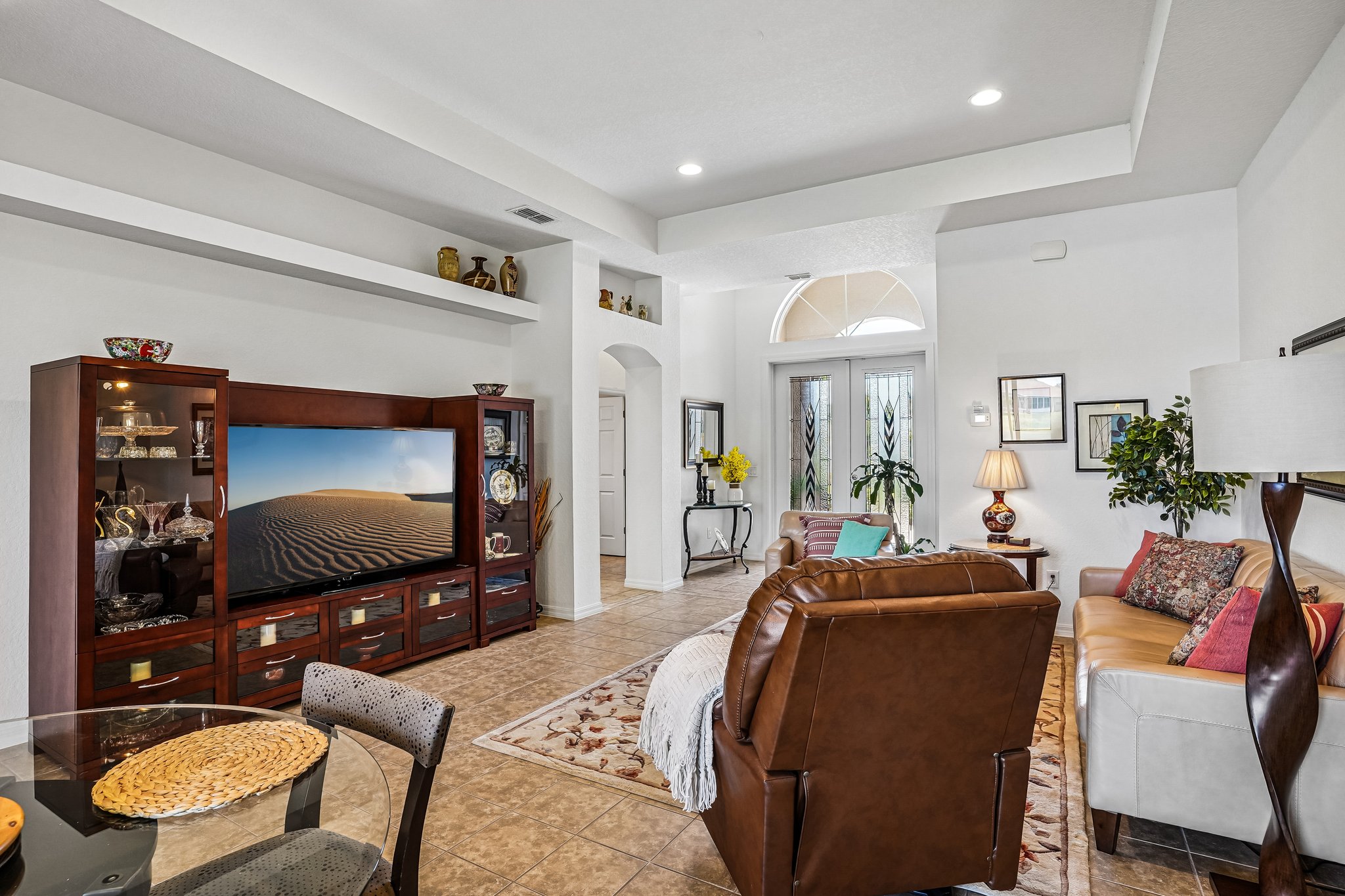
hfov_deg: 93.3
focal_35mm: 17
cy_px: 448
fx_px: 635
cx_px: 672
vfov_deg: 70.4
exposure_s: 1/15
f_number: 9
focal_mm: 17
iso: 400
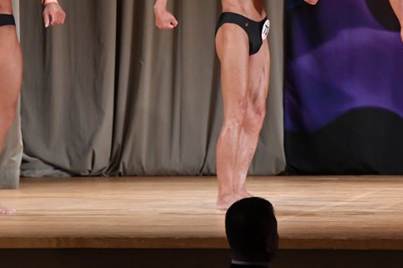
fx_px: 4096
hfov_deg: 5.6
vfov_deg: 3.8
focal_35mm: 366
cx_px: 256
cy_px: 54
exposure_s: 1/400
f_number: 5.6
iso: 4000
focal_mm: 150
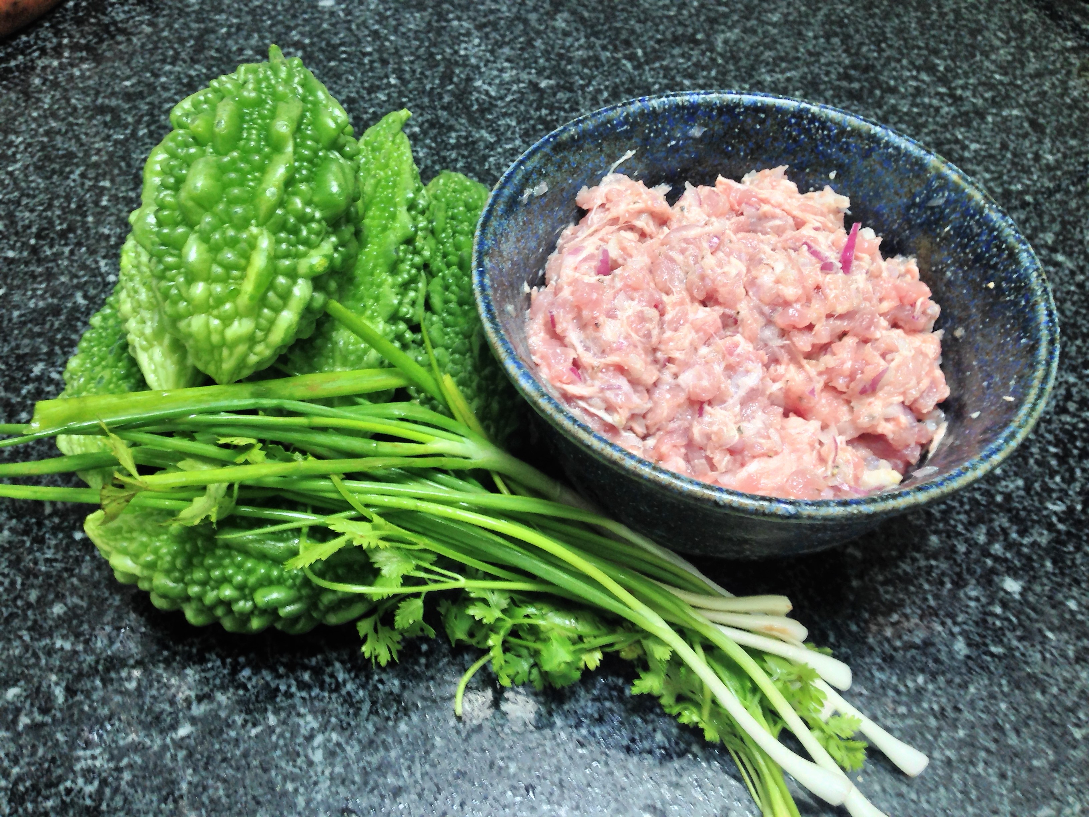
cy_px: 408
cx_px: 544
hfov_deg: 55.4
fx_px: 1038
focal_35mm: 33
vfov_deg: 42.9
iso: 50
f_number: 2.4
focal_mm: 4.12
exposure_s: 1/24
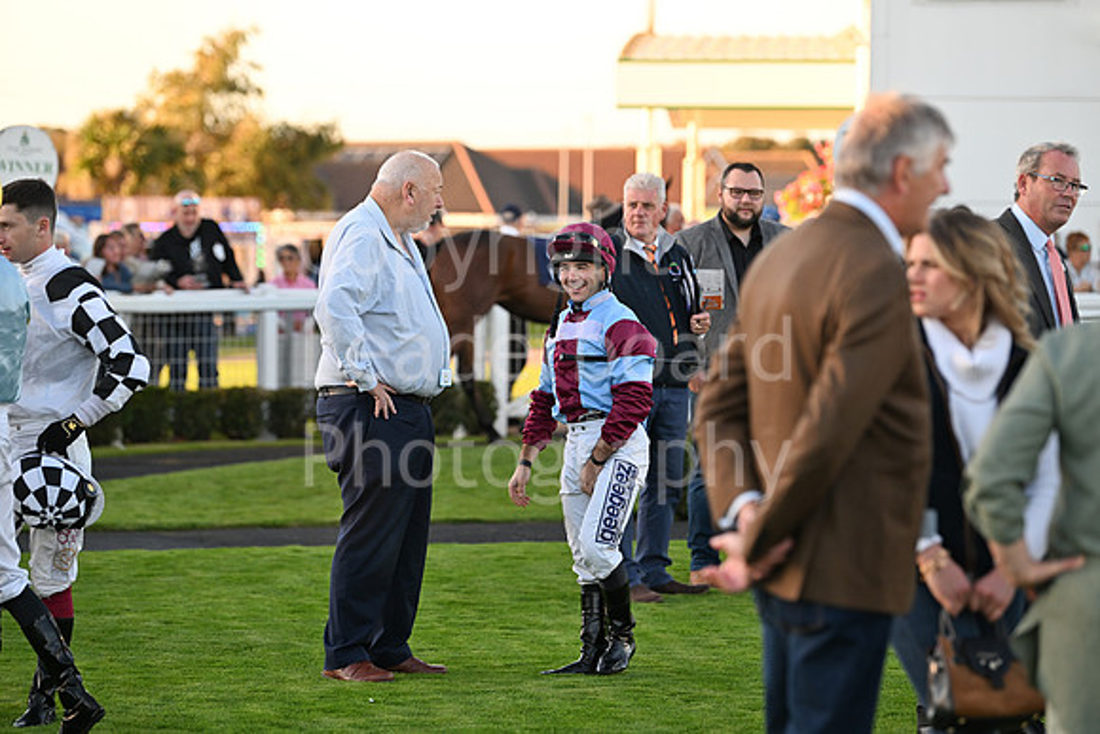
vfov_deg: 9.8
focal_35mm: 140
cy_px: 367
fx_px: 4279
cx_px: 550
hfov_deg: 14.7
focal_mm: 140
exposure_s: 1/800
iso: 640
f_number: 3.5
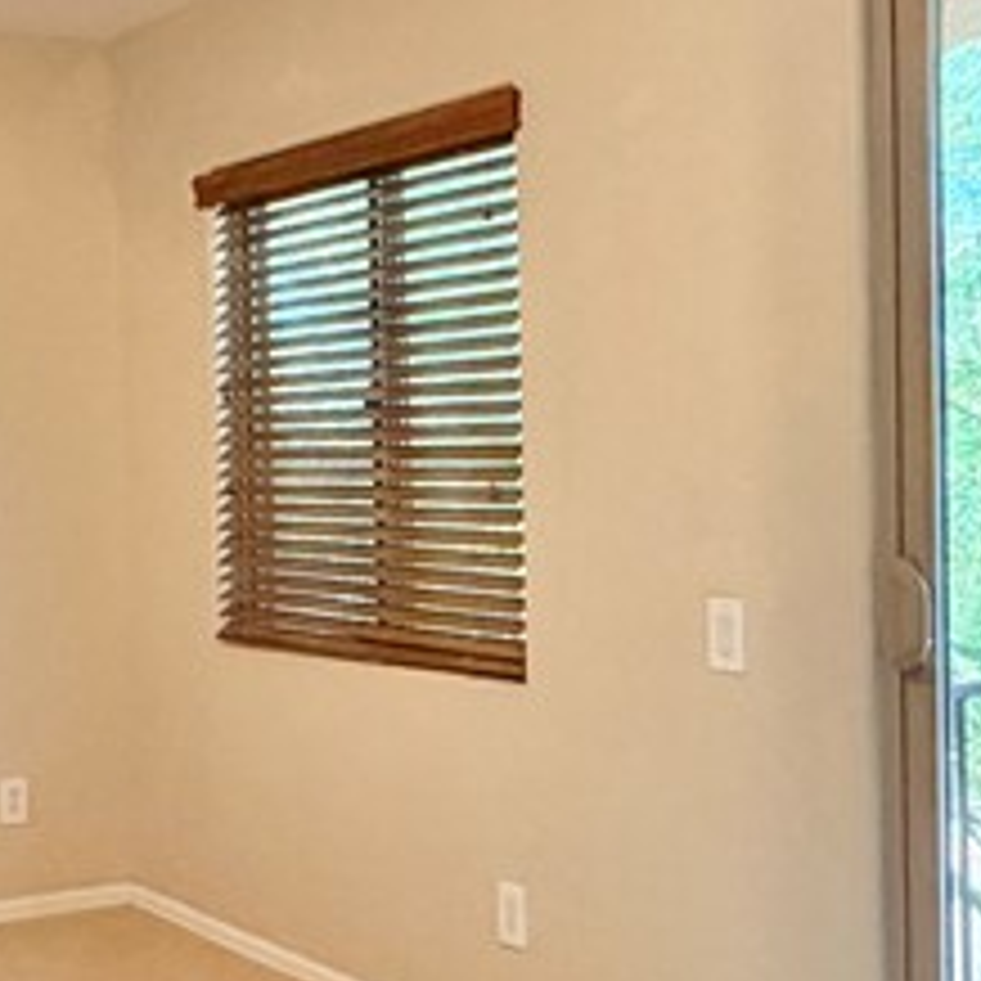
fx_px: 1860
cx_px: 45
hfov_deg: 28.1
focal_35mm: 58
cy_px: 495
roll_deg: +2.9
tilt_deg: -1.2
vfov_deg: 29.6
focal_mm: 2.22
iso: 250
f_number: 2.2
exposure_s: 1/120
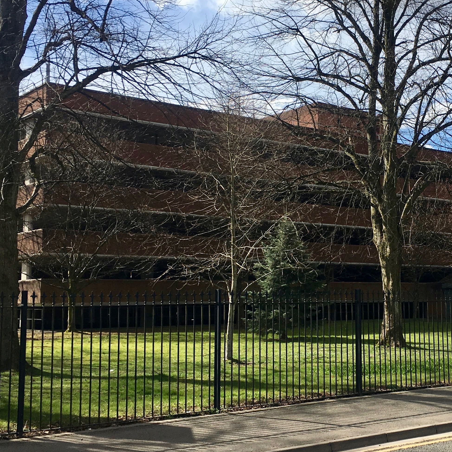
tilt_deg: +6.1
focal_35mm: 53
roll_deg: -0.2
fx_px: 783
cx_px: 323
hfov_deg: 31.8
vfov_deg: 32.2
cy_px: 215
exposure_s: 1/1479
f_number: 2.2
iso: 25
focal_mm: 4.15
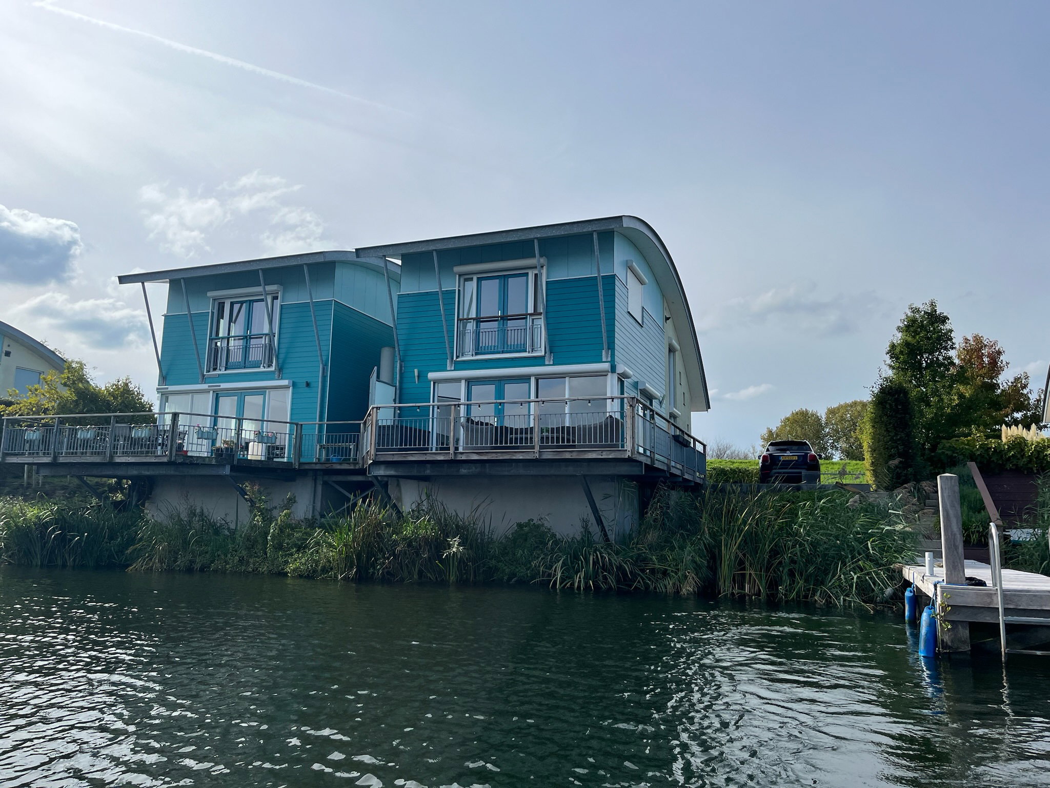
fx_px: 789
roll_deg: -0.2
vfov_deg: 53.1
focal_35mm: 26
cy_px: 394
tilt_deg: +10.7
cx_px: 525
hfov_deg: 67.3
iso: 50
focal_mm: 5.1
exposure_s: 1/4854
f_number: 1.6
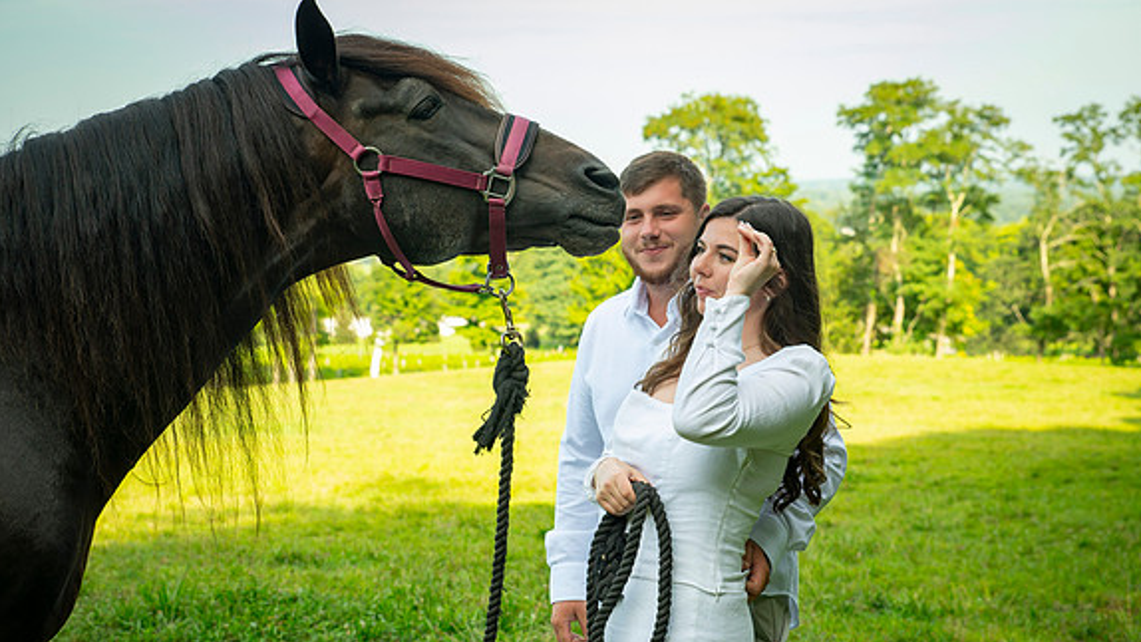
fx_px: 1846
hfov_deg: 34.4
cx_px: 576
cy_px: 379
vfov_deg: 19.7
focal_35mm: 61
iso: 400
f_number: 5
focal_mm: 55
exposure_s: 1/400
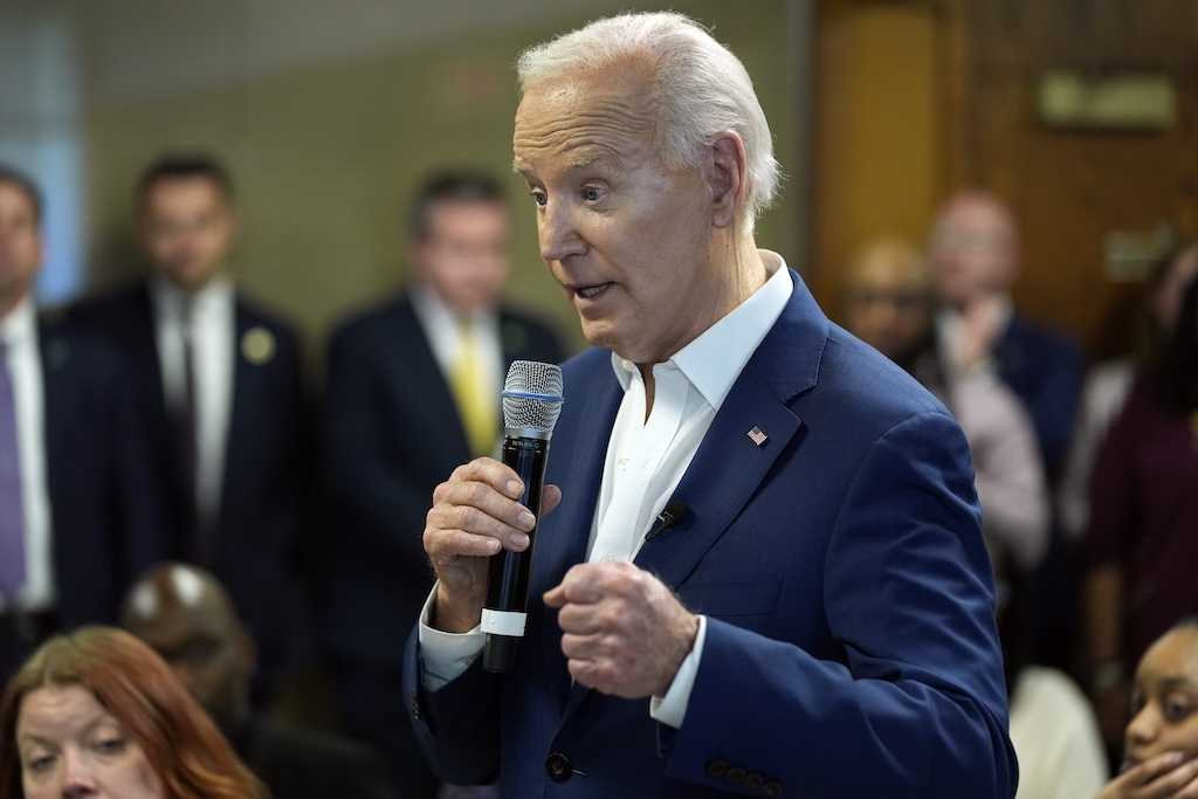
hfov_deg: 18.1
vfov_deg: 12.1
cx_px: 599
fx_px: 3761
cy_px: 400
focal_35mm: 113
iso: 2000
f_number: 2.8
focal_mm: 113
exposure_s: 1/320
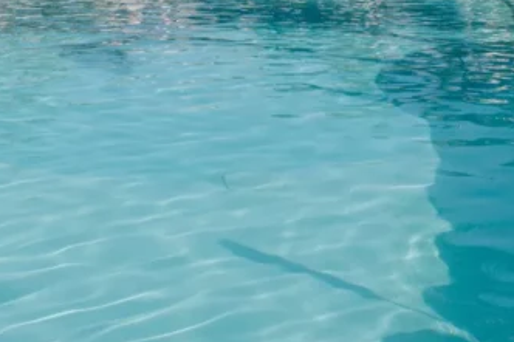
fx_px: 1056
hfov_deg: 27.0
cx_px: 133
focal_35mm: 74
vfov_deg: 16.8
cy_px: -156
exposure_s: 1/320
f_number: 9
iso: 100
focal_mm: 24
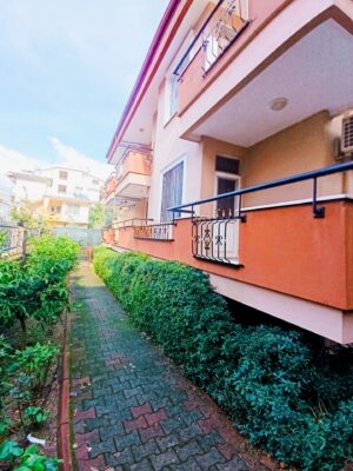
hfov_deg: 78.1
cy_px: 236
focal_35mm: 16
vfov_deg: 94.5
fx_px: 218
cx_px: 176
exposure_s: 1/159
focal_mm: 1.65
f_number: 2.2
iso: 50
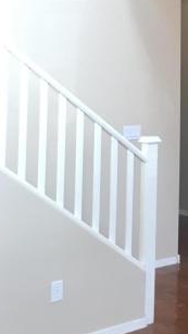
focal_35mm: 79
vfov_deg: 26.0
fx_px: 699
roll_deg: +0.1
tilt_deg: +2.6
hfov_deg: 14.2
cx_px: 288
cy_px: 36
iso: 64
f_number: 2.2
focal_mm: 4.15
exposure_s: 1/30
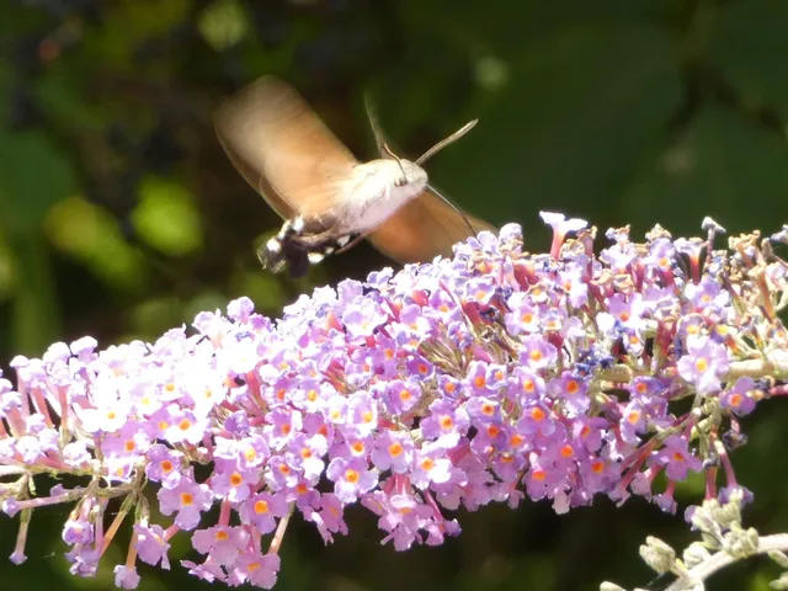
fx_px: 6419
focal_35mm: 282
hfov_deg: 7.0
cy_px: 296
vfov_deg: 5.3
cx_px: 394
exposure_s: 1/80
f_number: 5.5
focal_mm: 50.6
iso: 250
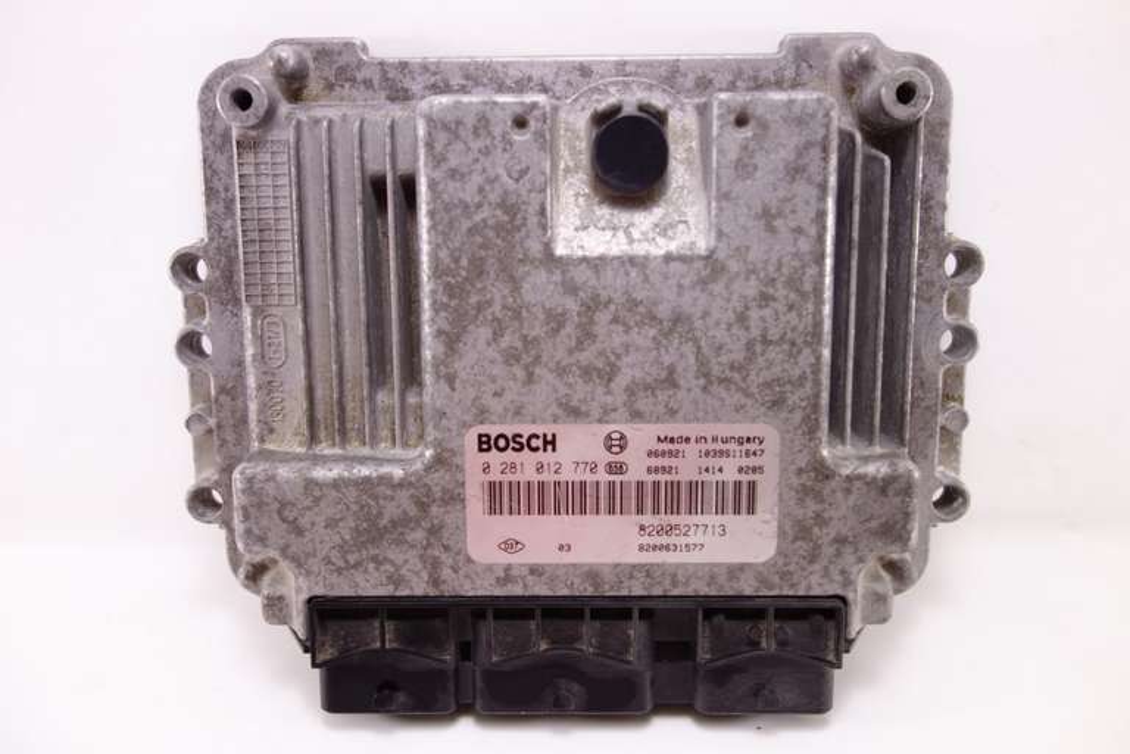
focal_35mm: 28
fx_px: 879
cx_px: 565
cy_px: 377
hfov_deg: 65.5
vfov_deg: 46.4
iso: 125
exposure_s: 1/100
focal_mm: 10.4
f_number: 1.8
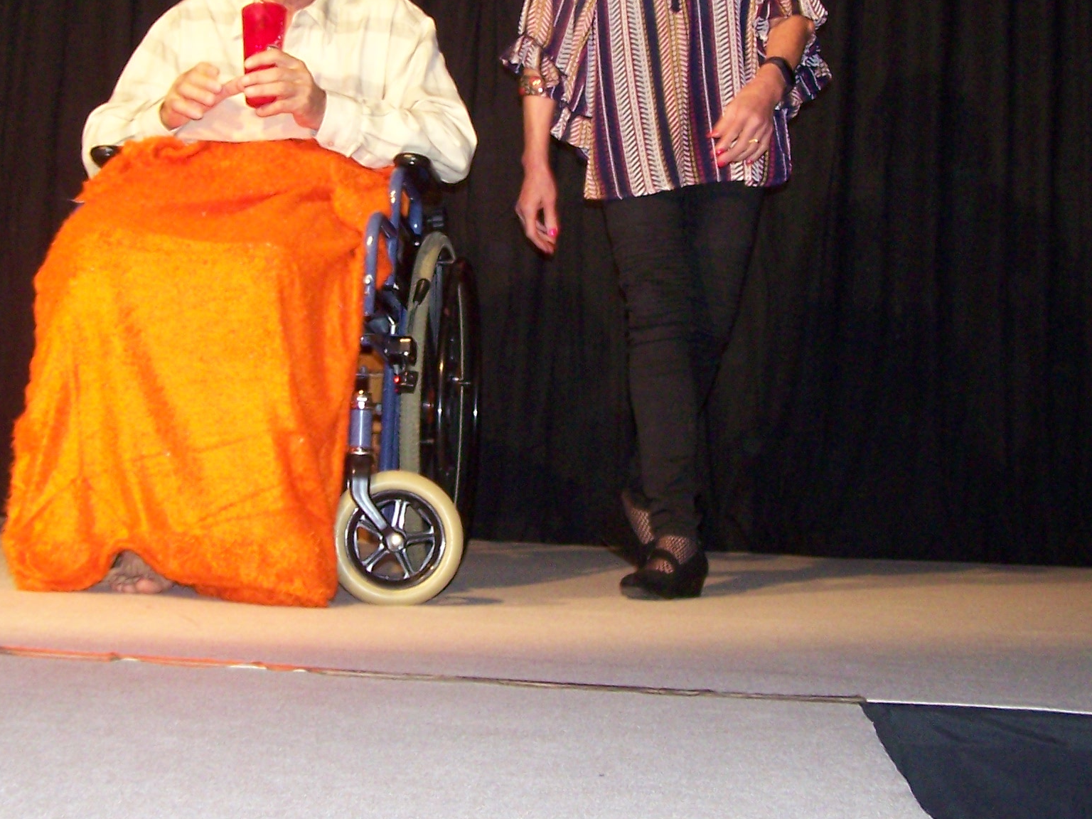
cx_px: 419
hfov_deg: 25.6
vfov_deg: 19.3
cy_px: 208
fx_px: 2398
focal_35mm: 76
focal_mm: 6.3
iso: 160
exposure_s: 1/60
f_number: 2.8
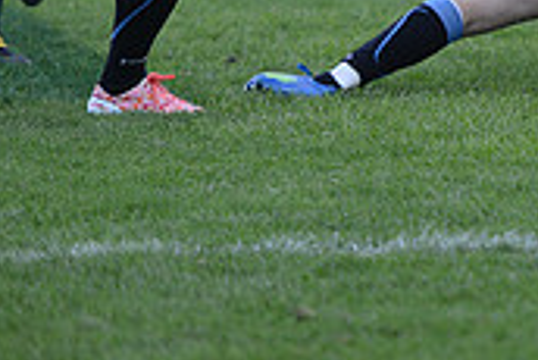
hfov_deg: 4.5
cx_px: 604
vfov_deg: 3.0
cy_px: -233
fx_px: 6805
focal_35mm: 455
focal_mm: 135
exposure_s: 1/500
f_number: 2.8
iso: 400
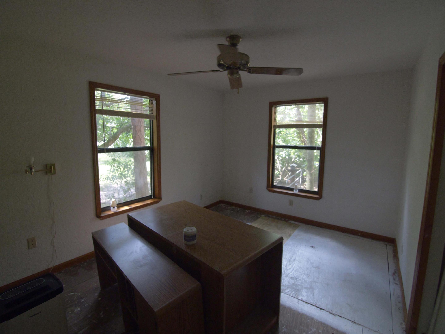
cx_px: 222
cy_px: 167
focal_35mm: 16
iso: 2000
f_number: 2.5
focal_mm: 8
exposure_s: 1/200
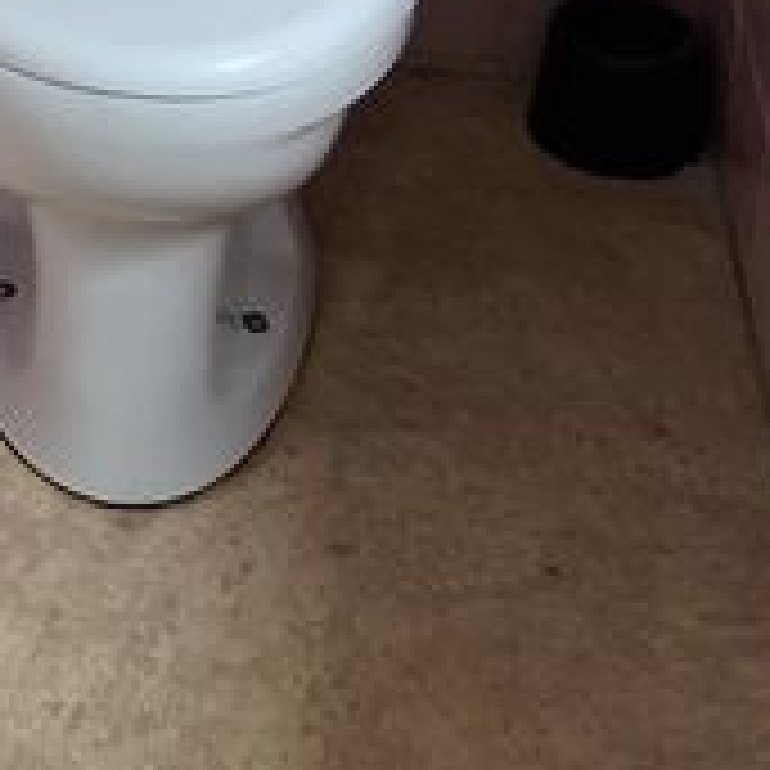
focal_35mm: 129
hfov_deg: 12.3
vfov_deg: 12.0
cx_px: -653
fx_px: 3246
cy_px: -765
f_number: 1.8
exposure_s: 1/100
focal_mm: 4.69
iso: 40
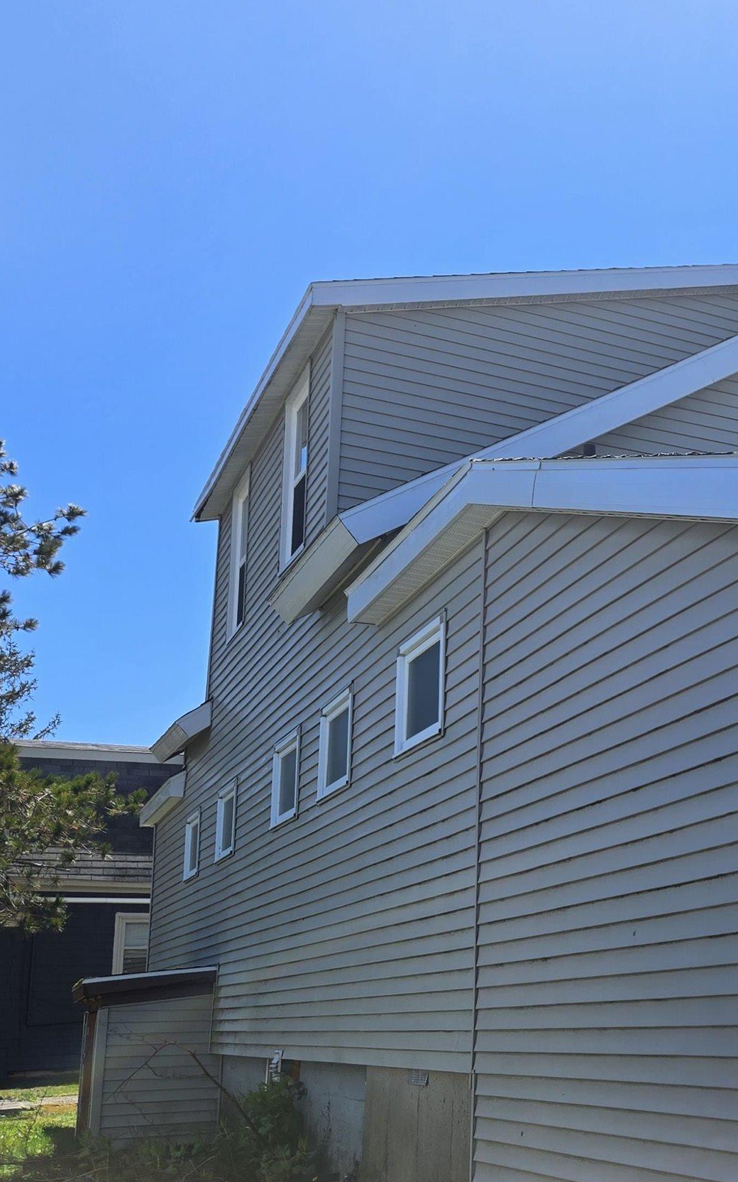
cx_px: 912
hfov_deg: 25.4
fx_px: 1448
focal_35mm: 45
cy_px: 747
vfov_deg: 44.0
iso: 25
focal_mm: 5.4
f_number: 1.8
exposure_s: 1/1681
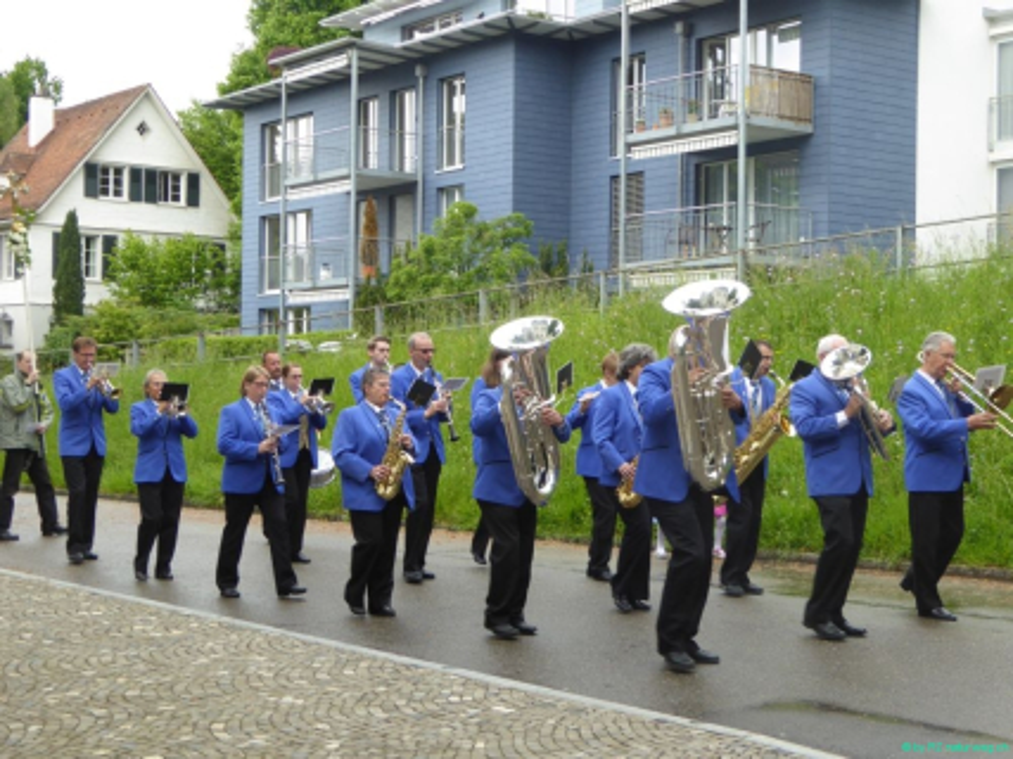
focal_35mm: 54
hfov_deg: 35.6
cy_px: 380
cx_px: 506
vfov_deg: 27.0
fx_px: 1580
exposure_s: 1/125
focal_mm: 9.6
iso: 100
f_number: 4.1
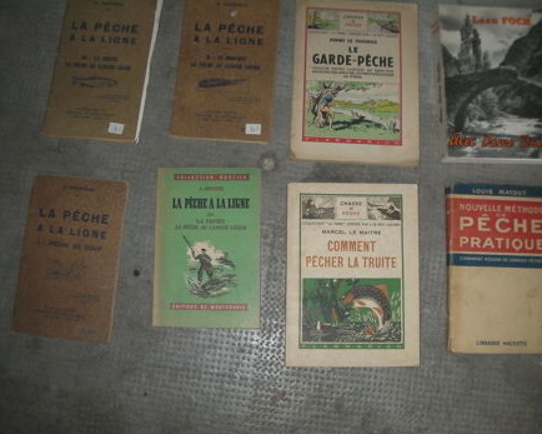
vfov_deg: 36.5
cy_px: 221
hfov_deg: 44.8
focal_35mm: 41
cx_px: 286
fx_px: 658
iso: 200
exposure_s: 1/30
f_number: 3.5
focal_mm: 6.3
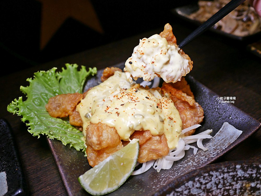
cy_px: 98
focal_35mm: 28
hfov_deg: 63.4
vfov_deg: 49.8
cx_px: 130
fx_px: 211
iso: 200
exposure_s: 1/80
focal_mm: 14
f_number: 2.5
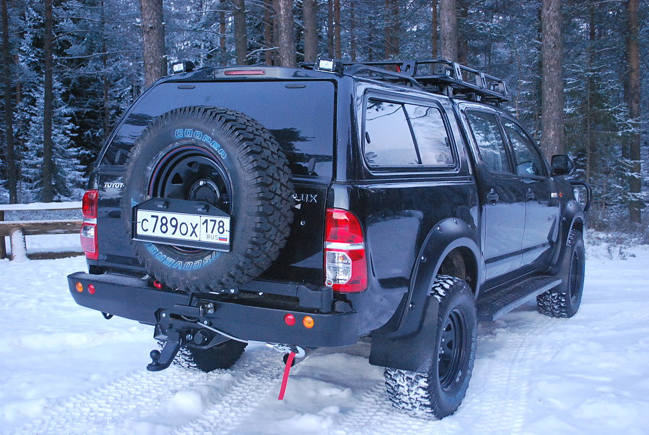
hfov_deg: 43.6
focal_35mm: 45
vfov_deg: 29.9
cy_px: 218
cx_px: 324
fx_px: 812
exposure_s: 1/30
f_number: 4.8
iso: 1600
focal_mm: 30
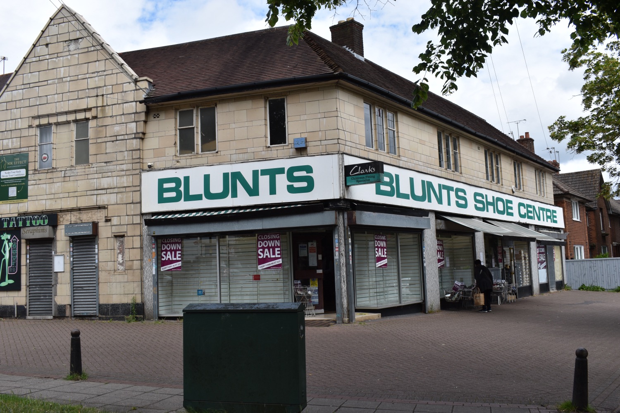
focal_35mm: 33
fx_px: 568
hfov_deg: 57.2
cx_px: 310
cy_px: 206
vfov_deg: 40.0
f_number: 8
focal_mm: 22
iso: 100
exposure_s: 1/250
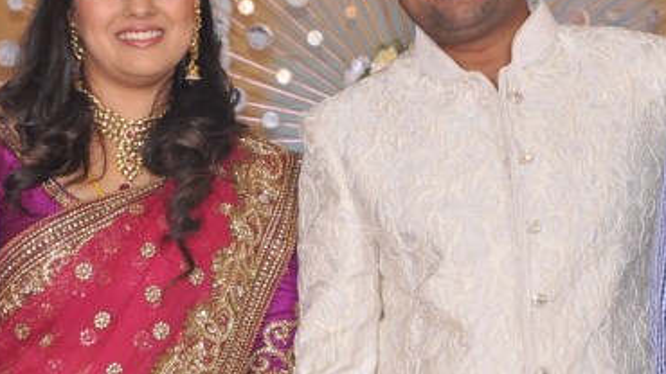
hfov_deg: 9.3
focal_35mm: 231
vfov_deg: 5.3
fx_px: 4079
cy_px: 120
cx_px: 547
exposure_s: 1/125
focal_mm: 80
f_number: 10
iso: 400
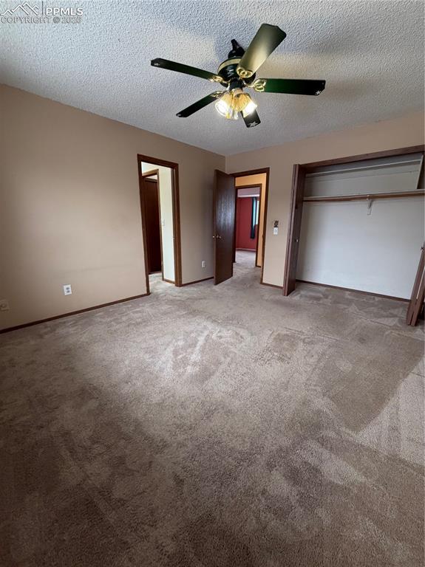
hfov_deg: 85.6
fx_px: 229
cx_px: 212
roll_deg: -0.2
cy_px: 284
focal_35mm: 14
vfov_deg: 102.1
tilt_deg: -14.9
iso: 320
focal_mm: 2.22
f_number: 2.2
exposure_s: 1/120
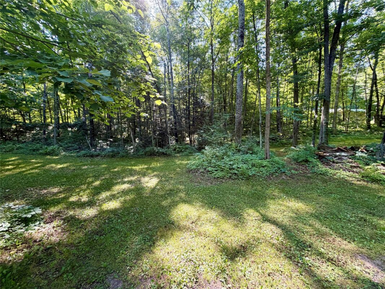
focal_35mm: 14
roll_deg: +2.5
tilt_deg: -8.5
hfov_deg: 102.1
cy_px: 144
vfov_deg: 85.7
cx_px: 192
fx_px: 156
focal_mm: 2.22
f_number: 2.2
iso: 160
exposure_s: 1/121
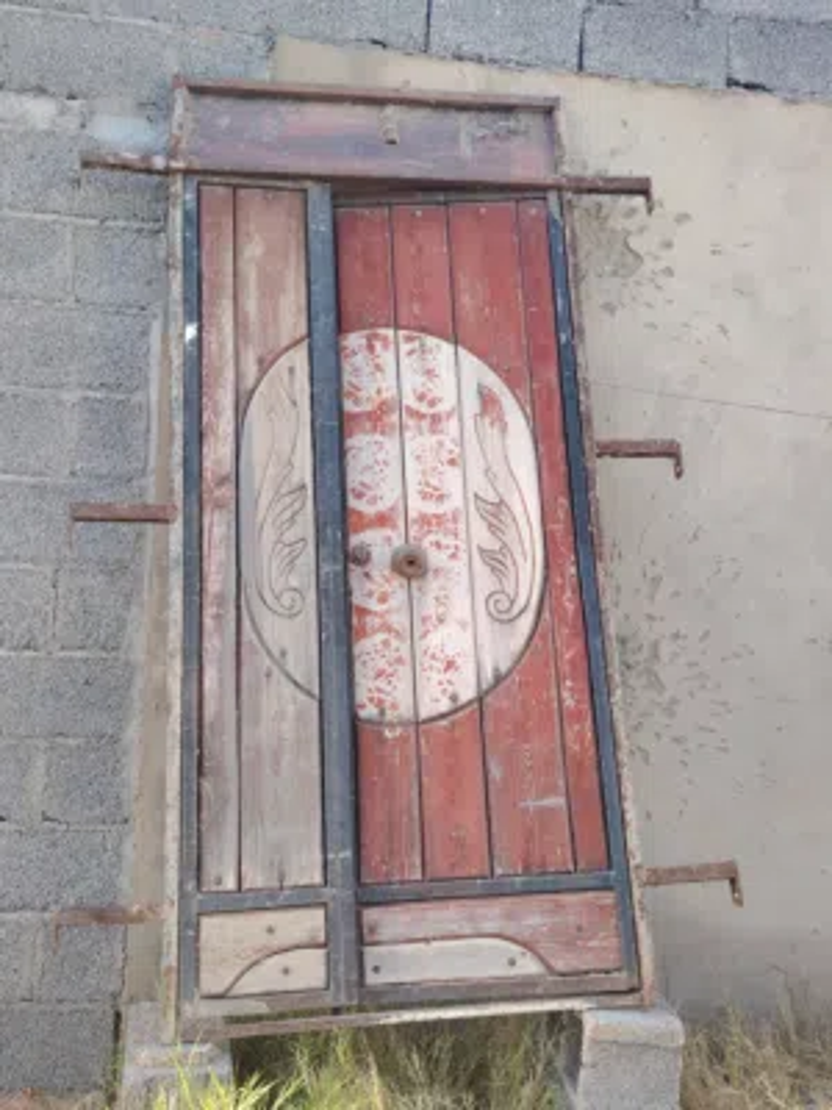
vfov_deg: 55.4
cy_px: 555
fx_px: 1058
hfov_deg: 42.9
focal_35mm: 33
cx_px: 416
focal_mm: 5.25
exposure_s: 1/900
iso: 878
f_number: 1.75
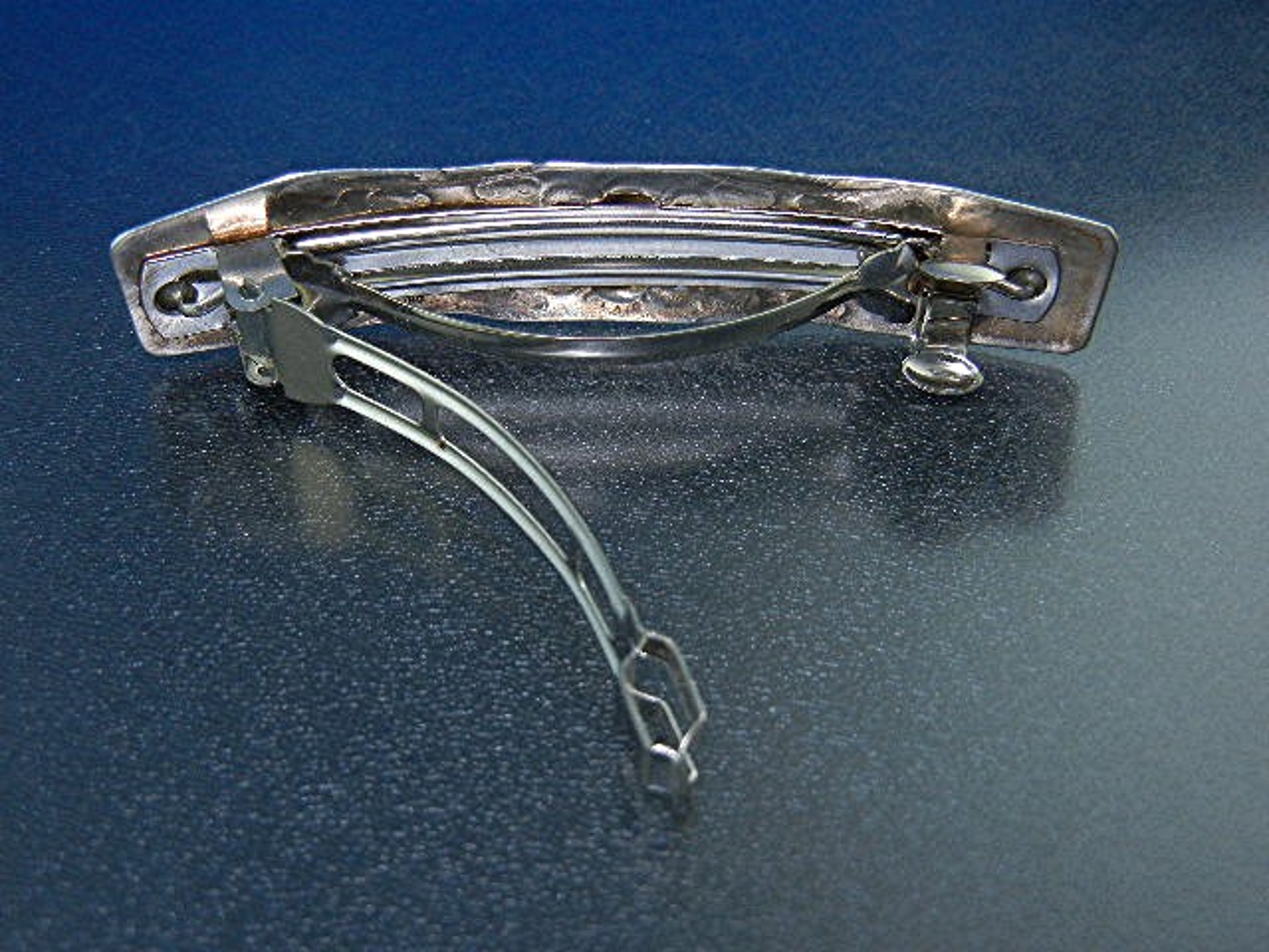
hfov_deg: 36.8
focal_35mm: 52
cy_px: 476
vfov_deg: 28.0
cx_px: 634
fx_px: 1906
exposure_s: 1/30
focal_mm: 9.3
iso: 200
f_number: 3.9
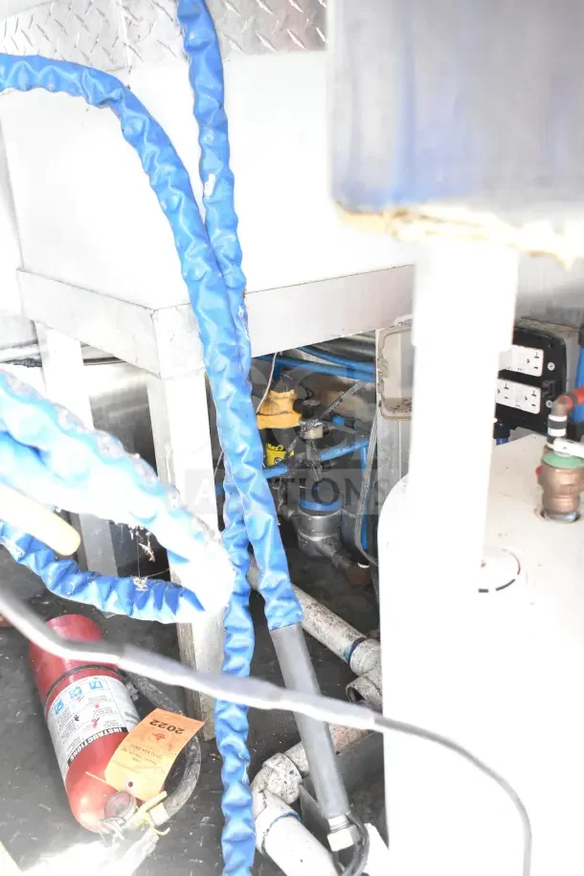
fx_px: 766
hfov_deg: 41.7
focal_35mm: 32
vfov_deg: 59.5
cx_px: 292
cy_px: 438
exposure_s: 1/100
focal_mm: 21
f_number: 5
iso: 6400
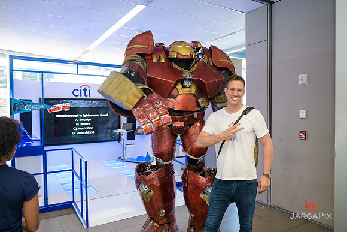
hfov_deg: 67.4
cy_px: 116
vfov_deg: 48.0
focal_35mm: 27
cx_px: 174
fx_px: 260
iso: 800
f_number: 3.2
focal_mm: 27
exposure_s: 1/125
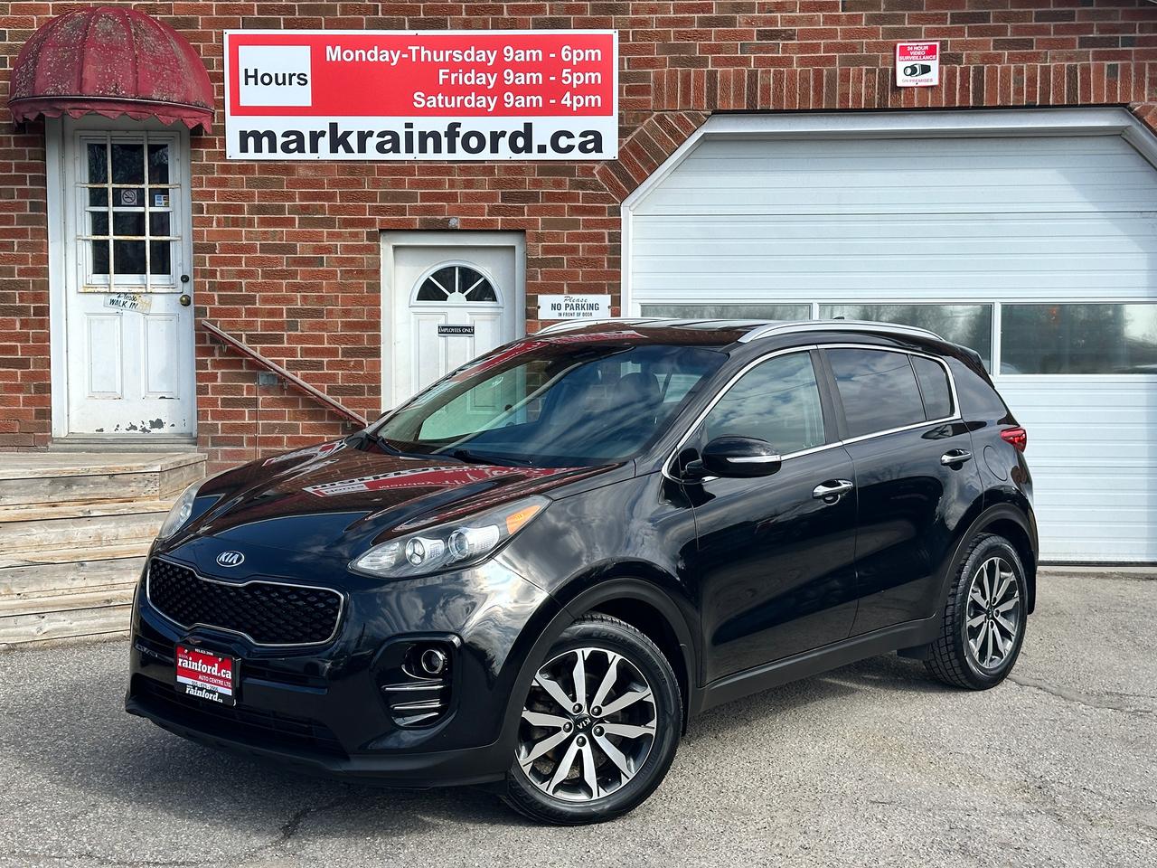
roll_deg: +0.3
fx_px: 1604
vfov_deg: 30.3
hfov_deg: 39.7
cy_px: 434
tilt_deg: -3.2
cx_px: 578
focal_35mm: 48
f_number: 1.78
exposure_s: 1/2410
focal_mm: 6.86
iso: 64
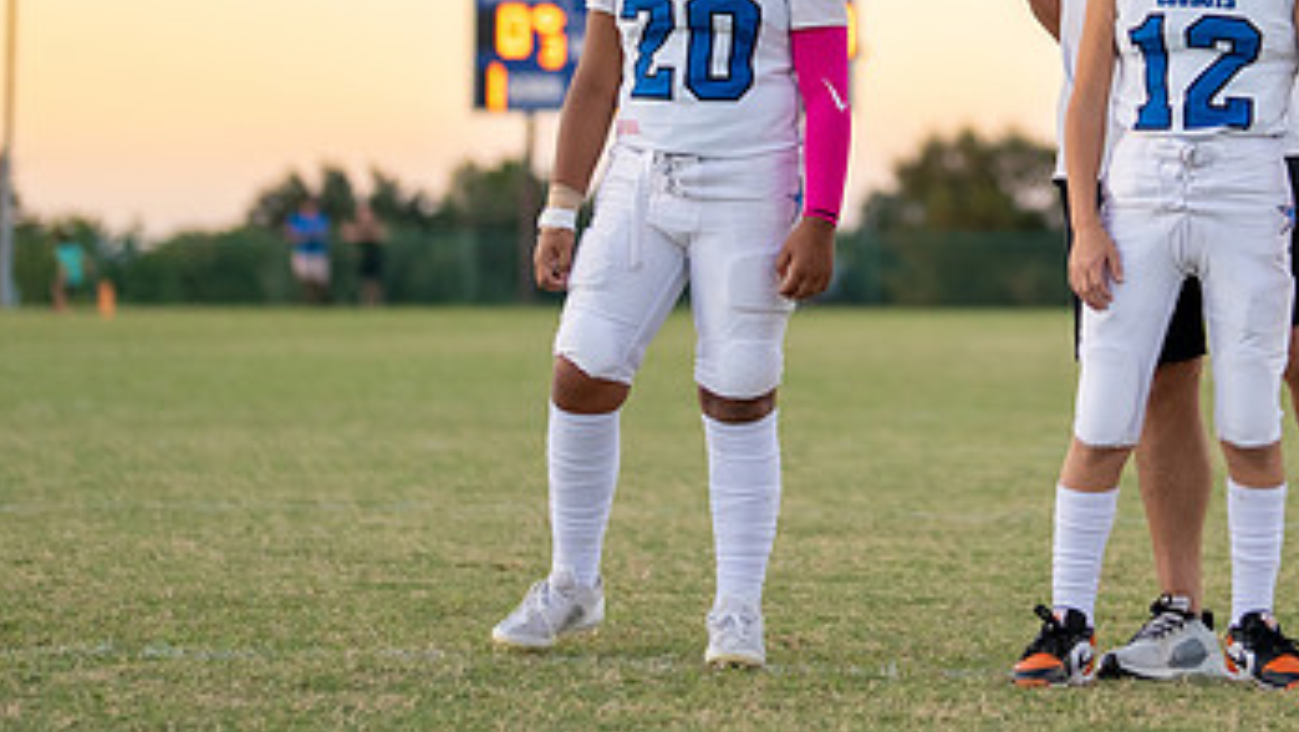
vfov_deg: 8.4
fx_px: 4927
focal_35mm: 143
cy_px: -145
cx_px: 1055
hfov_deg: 14.9
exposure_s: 1/1600
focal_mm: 50
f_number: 1.2
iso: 500
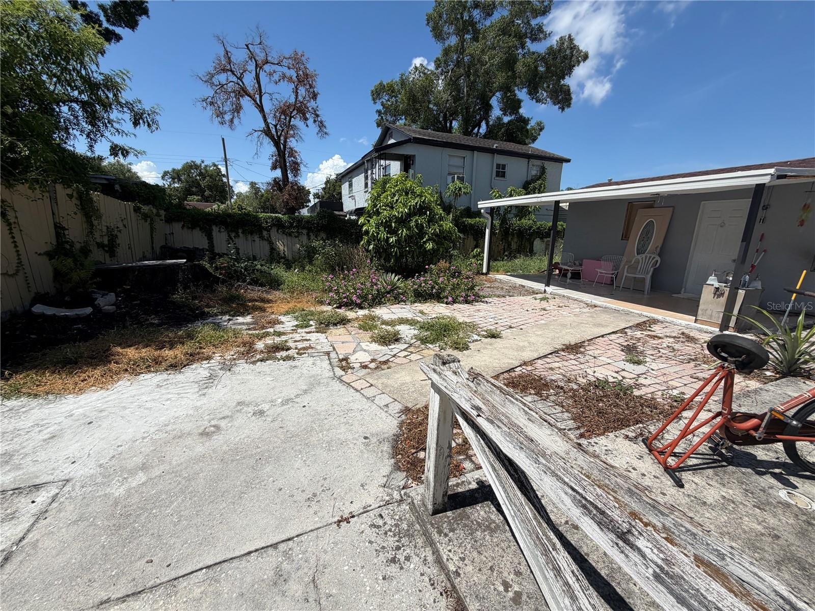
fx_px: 330
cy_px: 306
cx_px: 408
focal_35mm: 14
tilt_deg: -15.6
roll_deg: -0.3
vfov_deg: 85.7
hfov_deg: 102.1
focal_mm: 2.22
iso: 25
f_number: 2.2
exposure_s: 1/1211
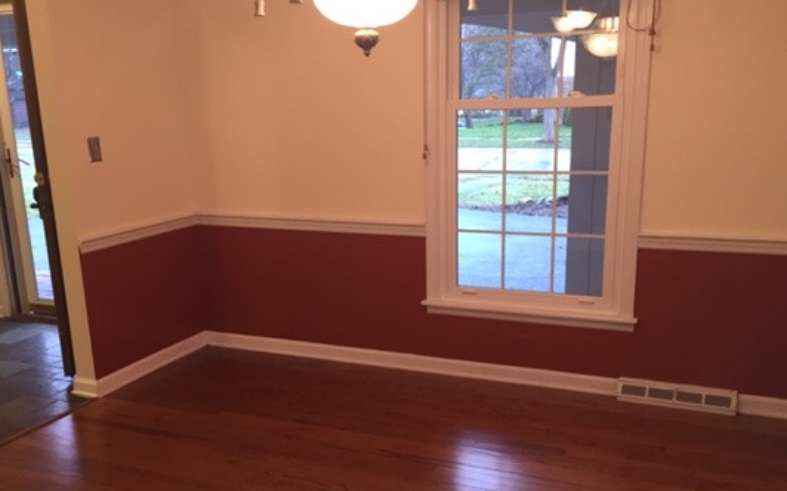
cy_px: 316
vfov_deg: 34.2
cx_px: 367
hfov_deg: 52.7
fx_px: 793
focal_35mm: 37
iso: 125
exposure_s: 1/30
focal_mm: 4.15
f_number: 2.2
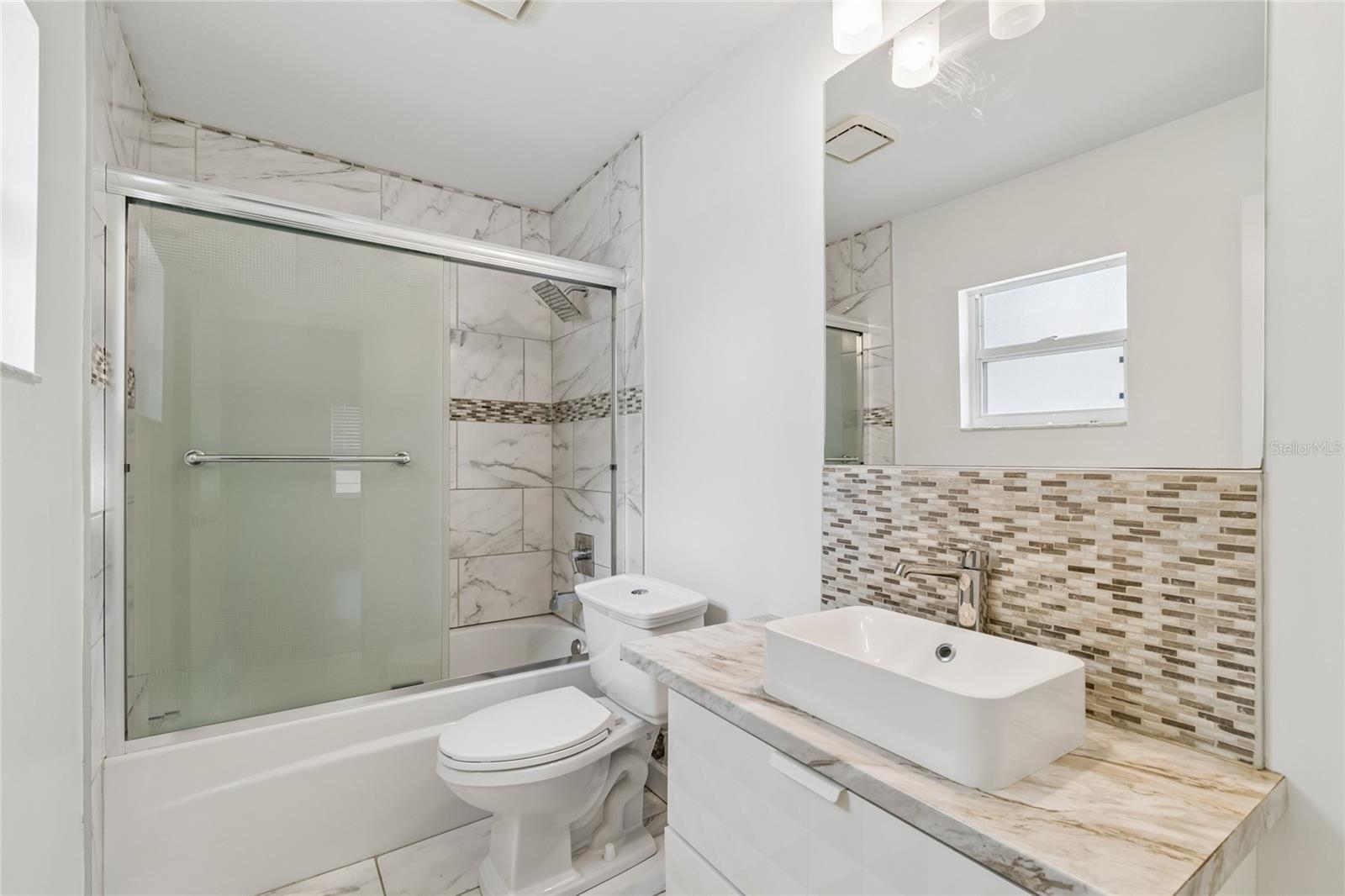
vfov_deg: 77.3
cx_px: 672
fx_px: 560
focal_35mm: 15
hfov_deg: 100.4
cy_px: 448
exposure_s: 1/8
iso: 100
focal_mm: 10
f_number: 8
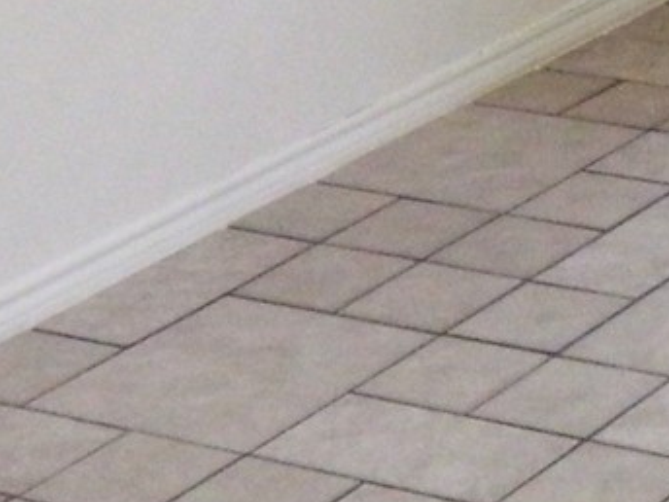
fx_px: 2880
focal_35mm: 149
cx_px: 1301
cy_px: -535
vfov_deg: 9.3
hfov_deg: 11.9
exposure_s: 1/30
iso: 400
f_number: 3.1
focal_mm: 4.5
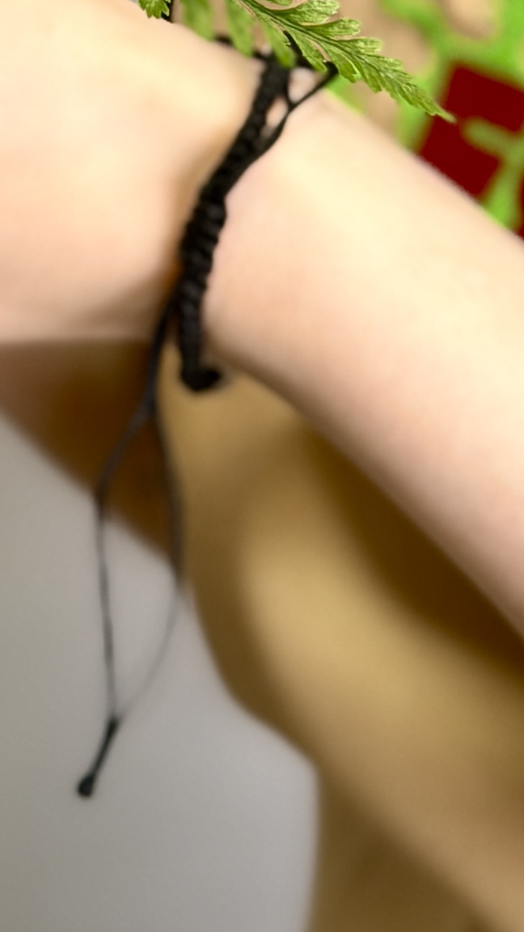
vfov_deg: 11.3
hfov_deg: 6.5
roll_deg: -1.2
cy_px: -486
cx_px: -387
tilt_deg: -10.3
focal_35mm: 183
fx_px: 4520
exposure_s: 1/121
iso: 64
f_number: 1.78
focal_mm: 6.76
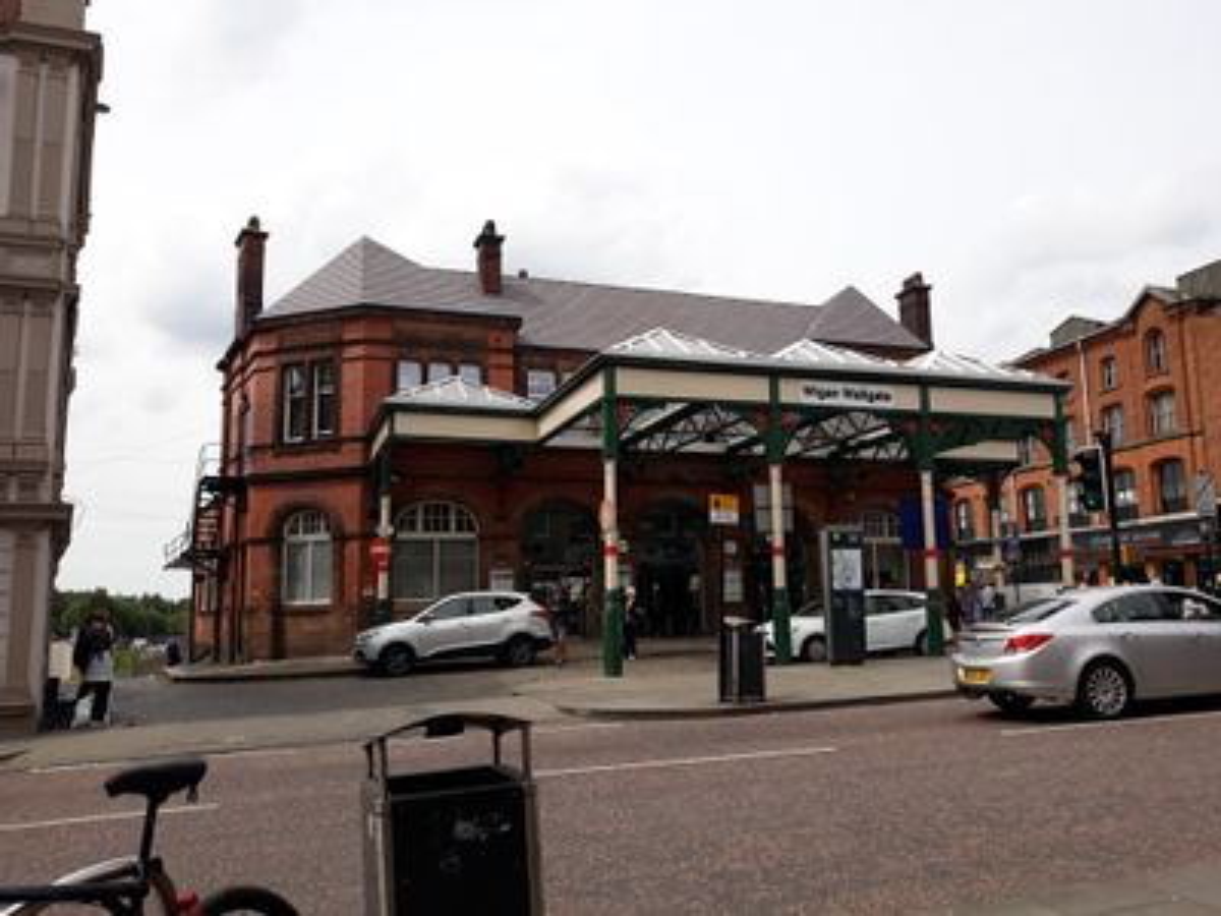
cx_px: 610
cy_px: 458
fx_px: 952
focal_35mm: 27
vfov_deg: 51.4
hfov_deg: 65.3
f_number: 1.7
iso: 40
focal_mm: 3.71
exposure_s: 1/1323
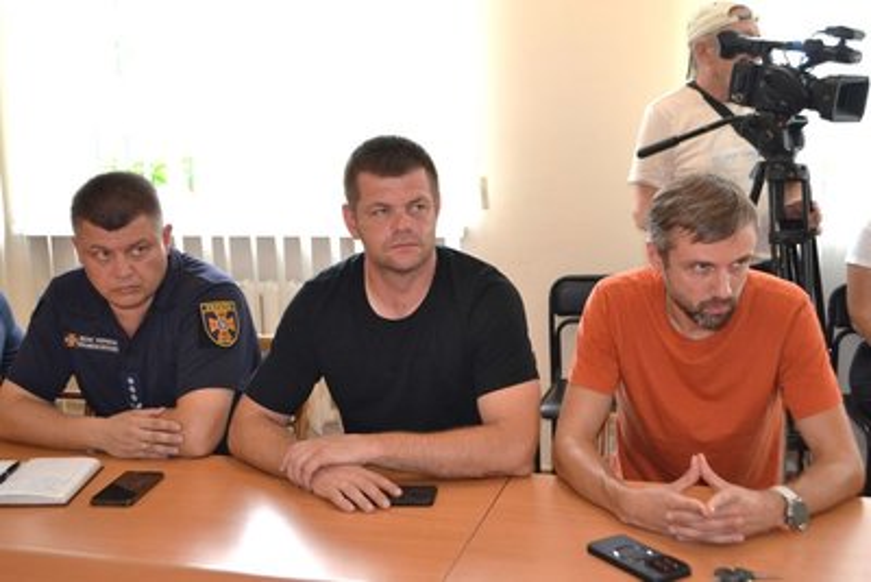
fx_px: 944
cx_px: 436
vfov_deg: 34.2
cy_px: 291
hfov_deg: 49.5
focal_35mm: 39
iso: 900
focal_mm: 26
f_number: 4.2
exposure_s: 1/60
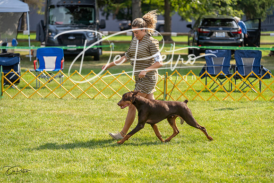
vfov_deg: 10.7
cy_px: 92
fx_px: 974
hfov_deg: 16.0
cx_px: 137
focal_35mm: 128
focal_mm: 128
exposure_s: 1/1600
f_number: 3.5
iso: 200
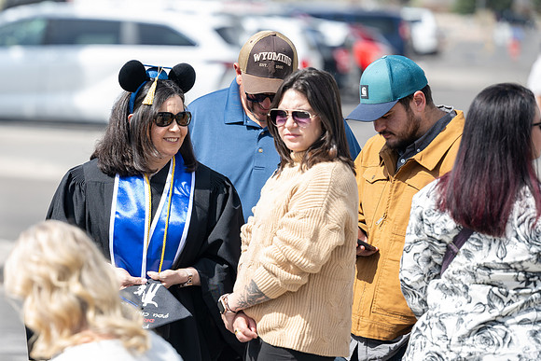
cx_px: 103
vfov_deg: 5.1
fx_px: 4019
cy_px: 189
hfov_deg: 7.7
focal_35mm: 267
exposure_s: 1/320
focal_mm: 165
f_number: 3.5
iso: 50
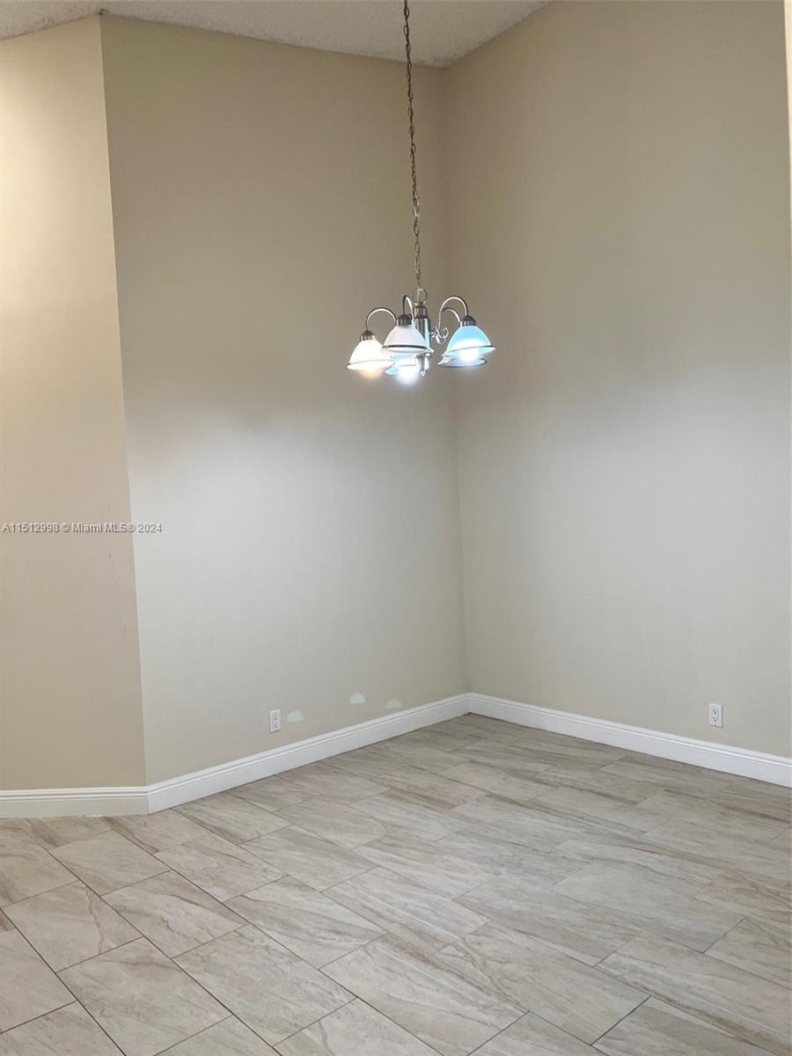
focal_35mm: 26
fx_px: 793
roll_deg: +1.8
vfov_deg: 67.3
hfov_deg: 53.1
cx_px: 396
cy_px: 528
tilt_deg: -1.3
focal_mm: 5.7
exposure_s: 1/60
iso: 80
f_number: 1.5
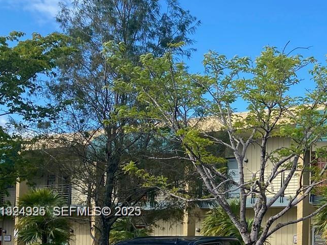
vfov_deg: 22.1
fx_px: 614
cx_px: 391
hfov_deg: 26.5
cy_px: 212
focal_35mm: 65
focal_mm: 4.25
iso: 32
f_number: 1.8
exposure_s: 1/1464
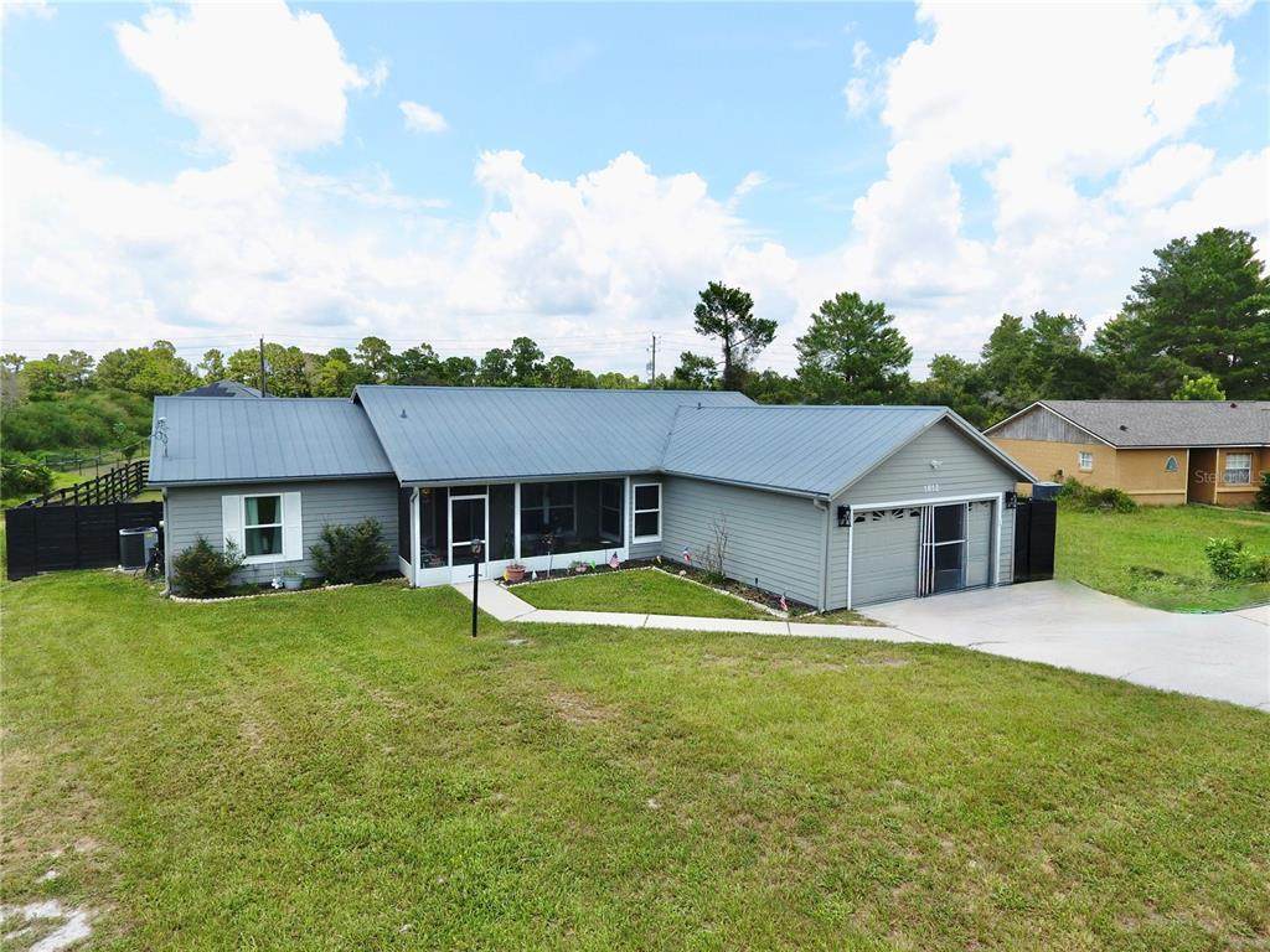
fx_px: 734
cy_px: 476
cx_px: 635
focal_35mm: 20
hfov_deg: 81.7
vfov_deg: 66.0
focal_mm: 3.61
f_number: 2.8
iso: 100
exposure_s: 1/496
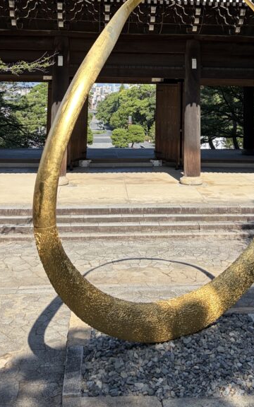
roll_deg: -1.0
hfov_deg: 26.2
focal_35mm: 49
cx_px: 163
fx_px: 543
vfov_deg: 38.8
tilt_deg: +3.3
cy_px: 57
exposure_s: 1/1587
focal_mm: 5.96
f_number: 1.6
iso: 50
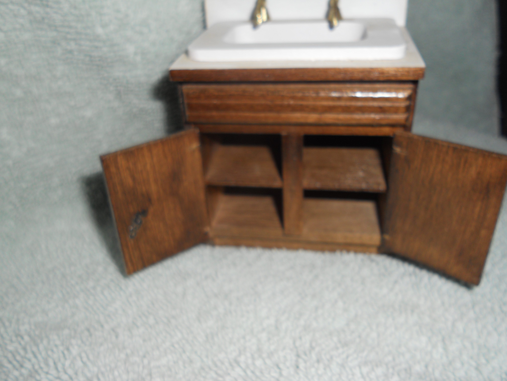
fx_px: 469
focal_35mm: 32
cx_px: 254
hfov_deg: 56.8
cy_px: 190
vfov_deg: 44.2
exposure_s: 1/25
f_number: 8.8
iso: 80
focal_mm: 5.8
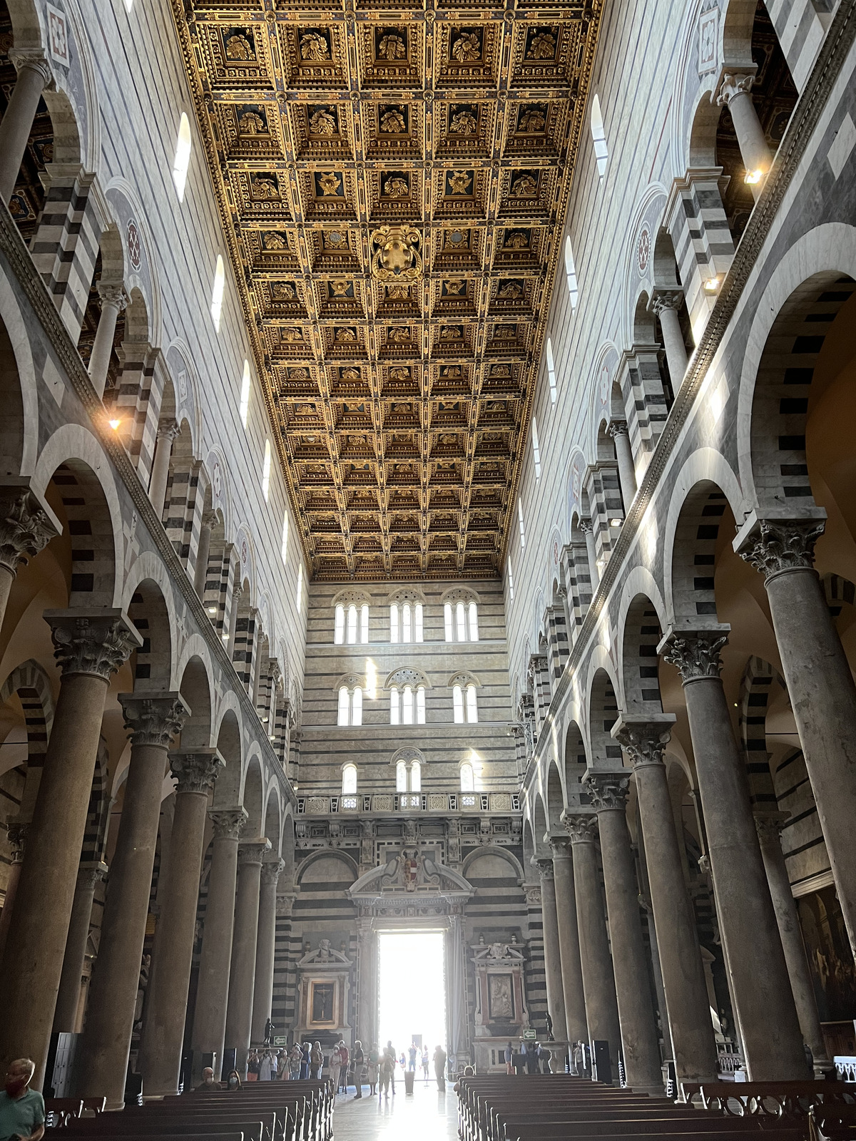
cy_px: 570
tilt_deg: +28.6
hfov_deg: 53.1
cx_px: 428
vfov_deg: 67.3
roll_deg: +1.2
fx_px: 857
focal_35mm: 26
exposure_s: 1/81
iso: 125
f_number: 1.5
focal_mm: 5.7
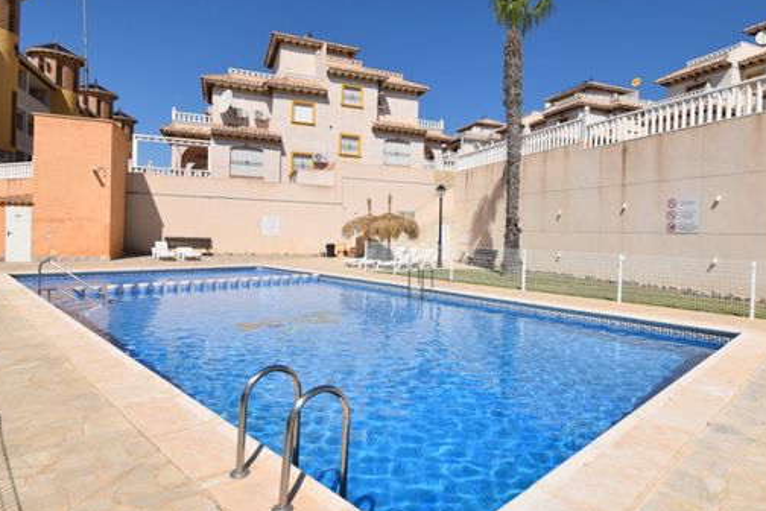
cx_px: 416
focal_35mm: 21
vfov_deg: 59.5
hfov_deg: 81.0
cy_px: 242
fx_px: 447
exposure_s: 1/400
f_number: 10
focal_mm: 10
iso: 100
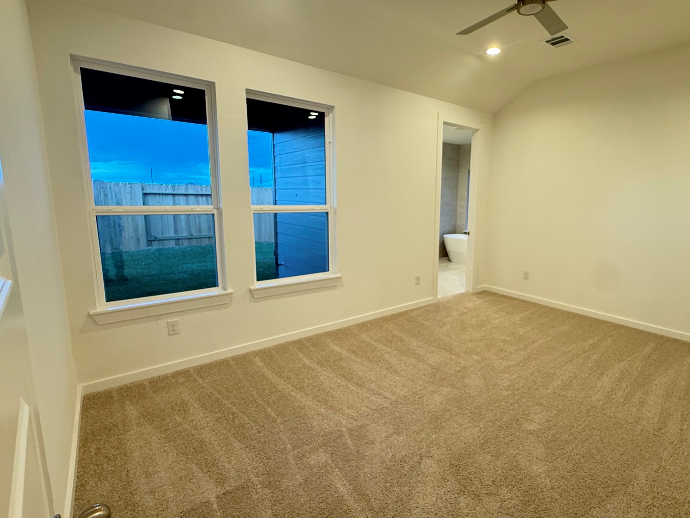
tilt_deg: -8.1
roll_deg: -1.0
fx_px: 359
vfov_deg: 71.6
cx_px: 409
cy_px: 251
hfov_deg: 86.8
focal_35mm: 18
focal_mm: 2.22
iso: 200
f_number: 2.2
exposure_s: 1/60
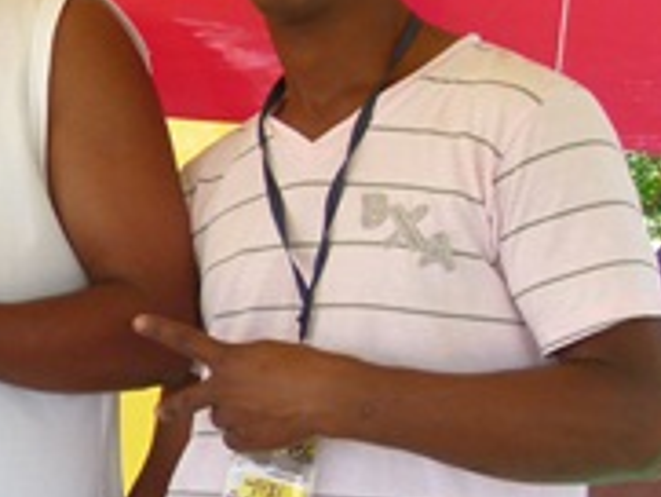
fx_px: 2675
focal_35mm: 140
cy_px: 276
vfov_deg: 10.6
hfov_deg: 13.4
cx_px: -294
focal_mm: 8.3
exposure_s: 1/100
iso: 100
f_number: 3.6
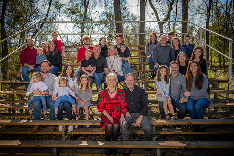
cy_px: 78
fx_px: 247
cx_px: 117
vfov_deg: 35.0
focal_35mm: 38
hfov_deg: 50.7
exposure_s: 1/250
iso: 50
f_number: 4
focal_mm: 38
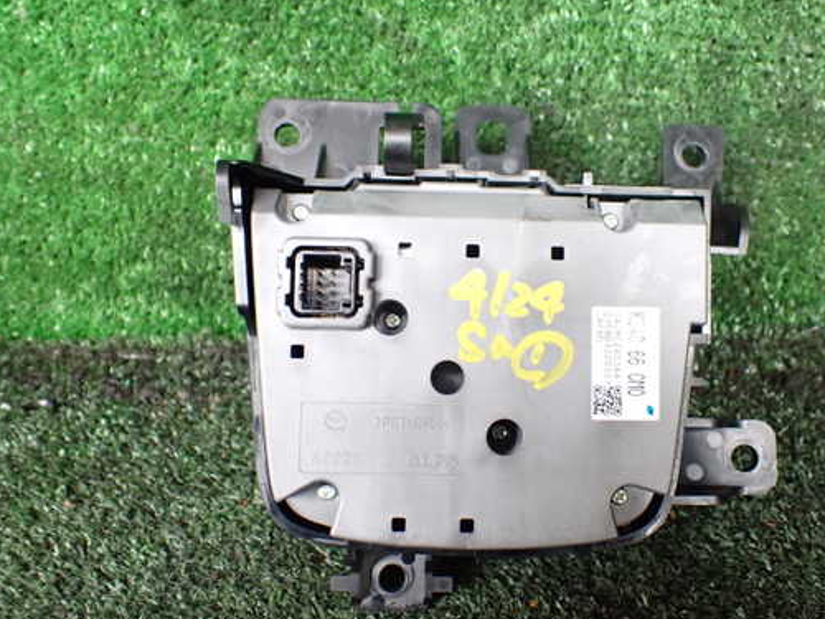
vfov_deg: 39.7
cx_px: 478
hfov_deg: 51.1
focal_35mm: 36
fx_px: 858
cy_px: 315
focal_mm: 5.4
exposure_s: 1/125
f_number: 2.3
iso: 800
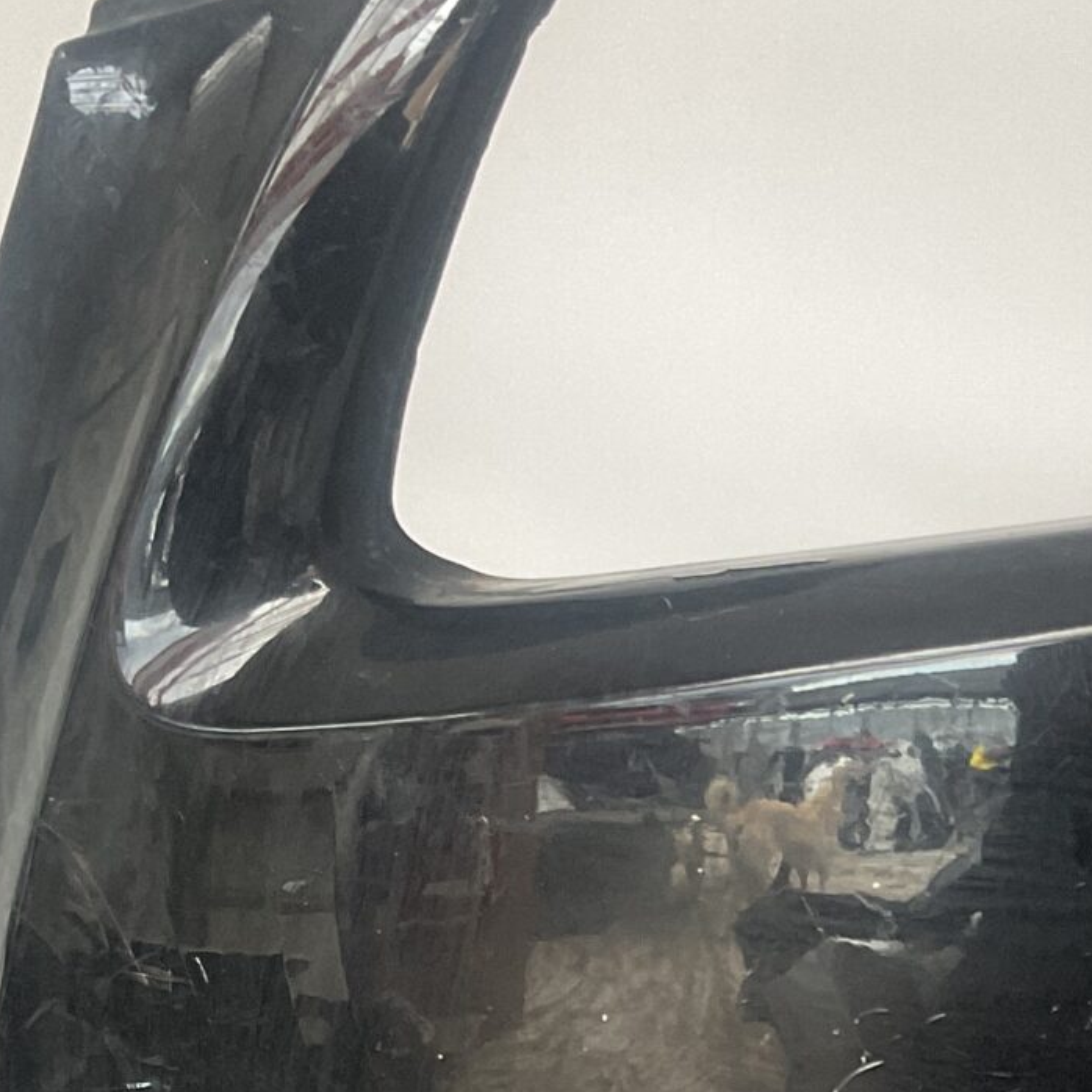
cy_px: 1097
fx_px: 3355
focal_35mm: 94
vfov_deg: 18.0
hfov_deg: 17.6
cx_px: 1336
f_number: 1.8
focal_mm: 3
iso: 50
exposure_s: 1/50
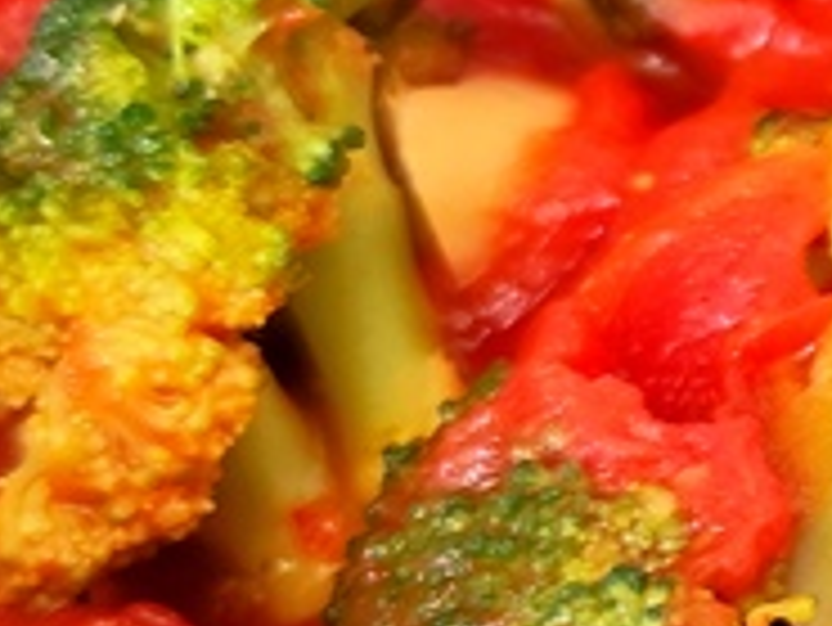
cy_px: 162
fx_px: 3054
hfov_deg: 13.5
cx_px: 1615
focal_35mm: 127
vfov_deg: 11.7
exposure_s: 1/50
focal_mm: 6.14
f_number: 1.65
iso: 400
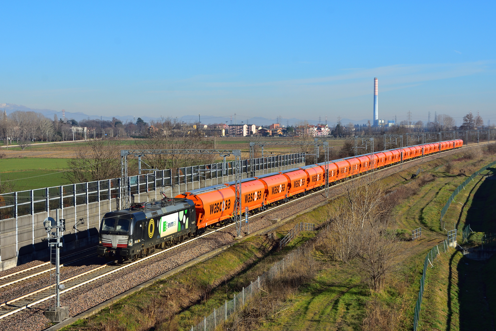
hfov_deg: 27.3
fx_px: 1019
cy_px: 164
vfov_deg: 18.4
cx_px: 253
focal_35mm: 74
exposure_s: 1/800
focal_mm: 48
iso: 250
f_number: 7.1
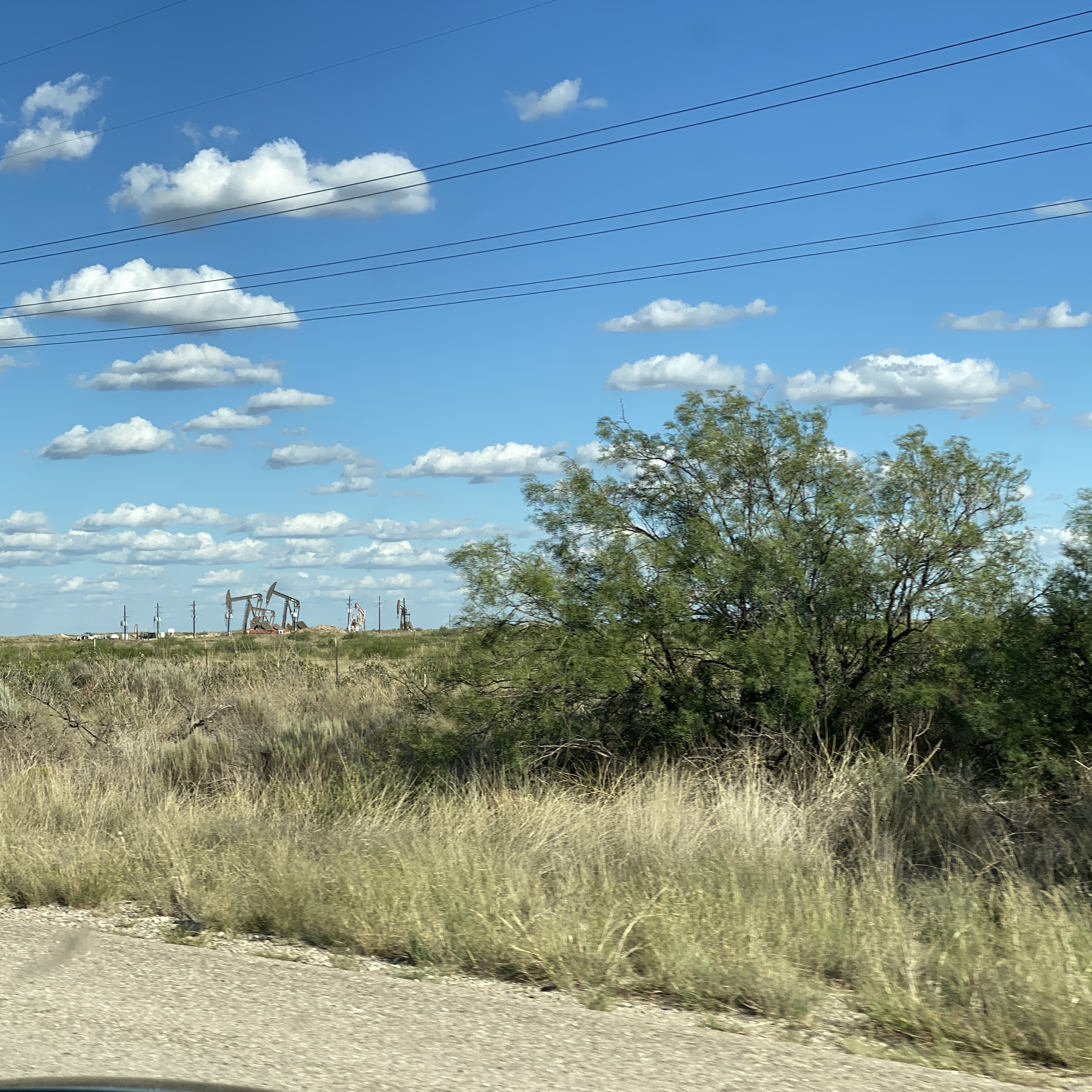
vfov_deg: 27.7
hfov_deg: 27.6
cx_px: 677
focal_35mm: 62
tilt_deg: +1.7
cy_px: 543
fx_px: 2213
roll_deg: +1.0
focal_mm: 6
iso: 20
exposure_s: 1/1410
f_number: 2
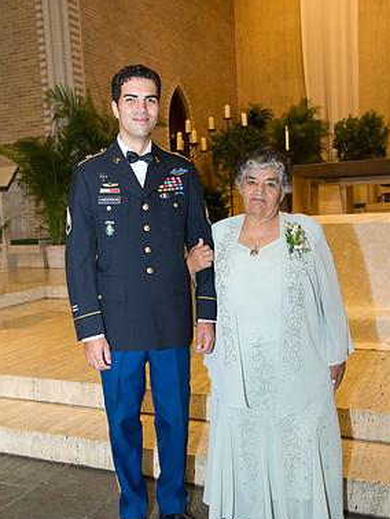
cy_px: 273
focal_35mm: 40
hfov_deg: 36.0
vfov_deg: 46.8
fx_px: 600
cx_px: 203
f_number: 5.6
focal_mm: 35
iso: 800
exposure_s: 1/100
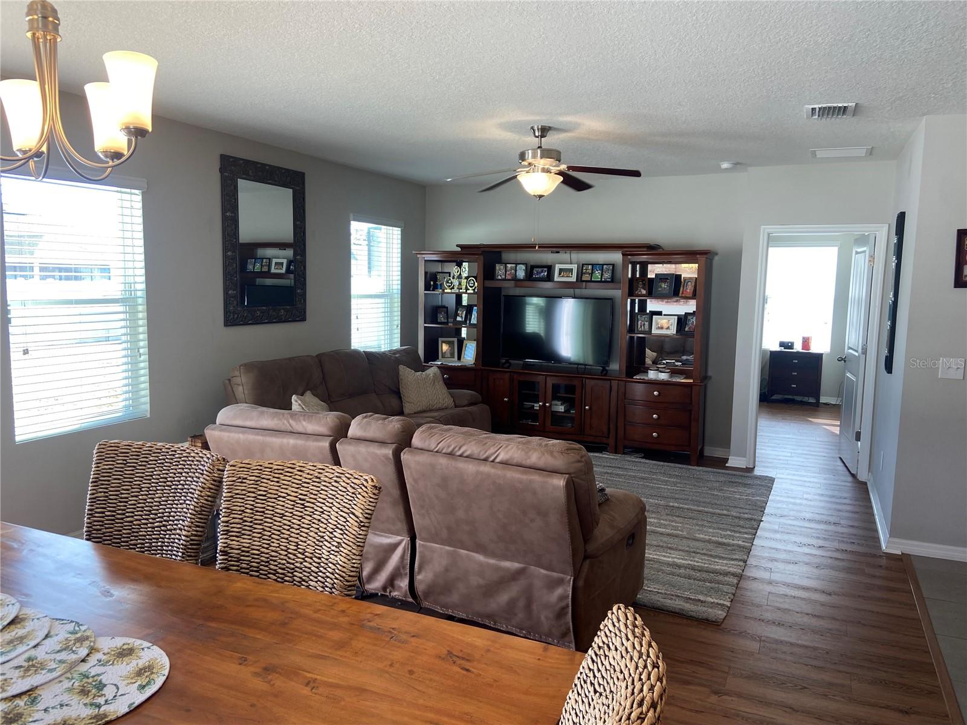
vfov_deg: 53.1
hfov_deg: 67.3
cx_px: 484
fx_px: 726
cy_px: 362
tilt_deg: -8.3
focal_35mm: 26
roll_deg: -2.0
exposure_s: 1/120
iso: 64
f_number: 1.8
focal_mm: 4.25
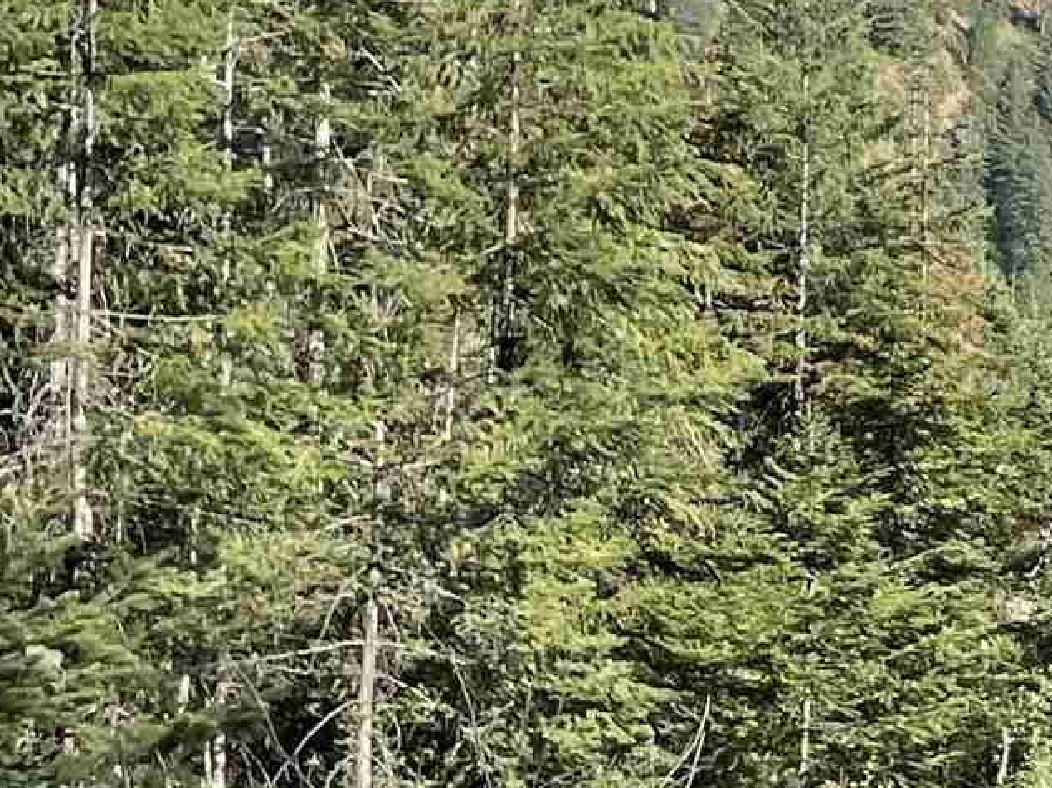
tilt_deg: -2.7
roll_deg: -2.0
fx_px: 3828
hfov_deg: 12.6
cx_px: 2418
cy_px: 753
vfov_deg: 11.7
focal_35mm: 126
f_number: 1.6
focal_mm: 4.2
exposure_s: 1/1795
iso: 32
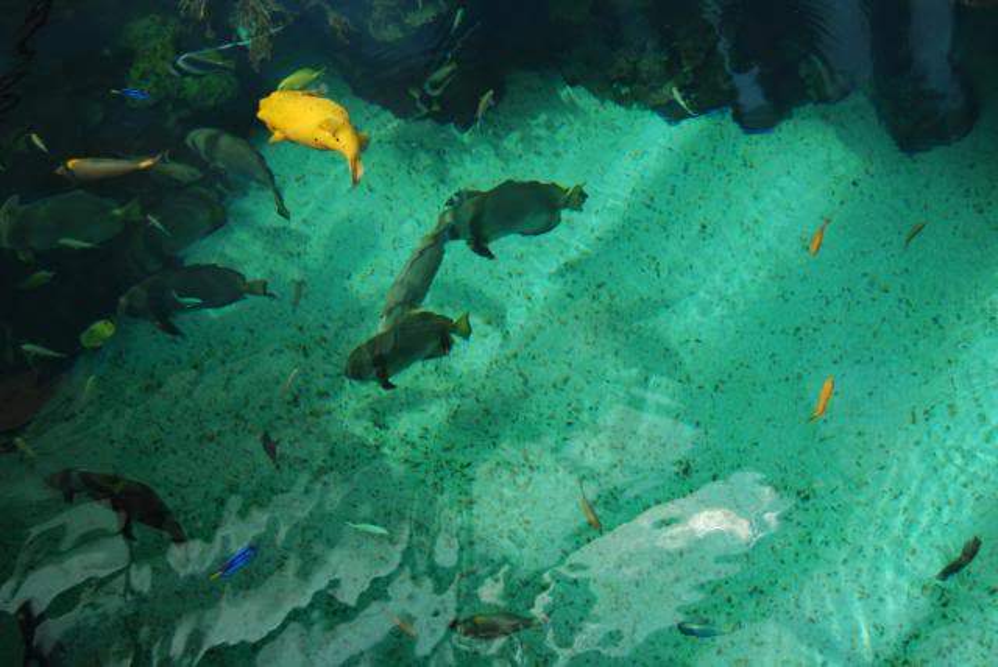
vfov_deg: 26.5
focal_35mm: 51
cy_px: 334
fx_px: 1415
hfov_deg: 38.8
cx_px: 499
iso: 100
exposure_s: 1/80
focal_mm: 34
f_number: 4.5
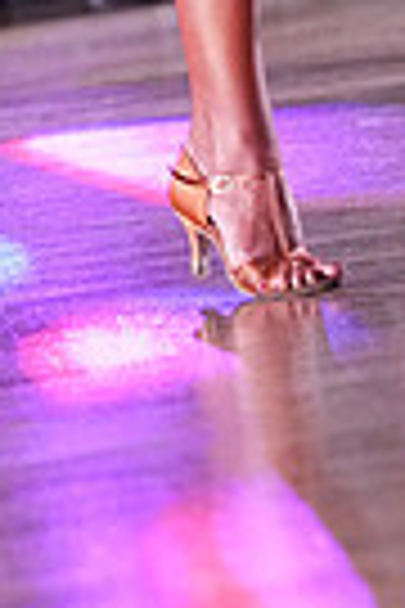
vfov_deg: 3.1
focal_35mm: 661
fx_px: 11154
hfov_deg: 2.1
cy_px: -613
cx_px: 340
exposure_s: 1/400
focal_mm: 154
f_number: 5
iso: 10000
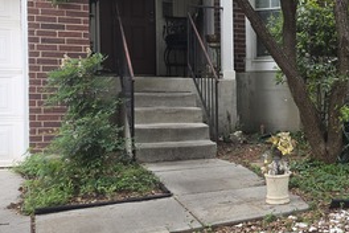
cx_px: 313
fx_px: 562
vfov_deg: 23.4
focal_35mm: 58
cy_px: 116
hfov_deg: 32.8
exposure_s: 1/60
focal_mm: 6.5
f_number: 1.4
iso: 10
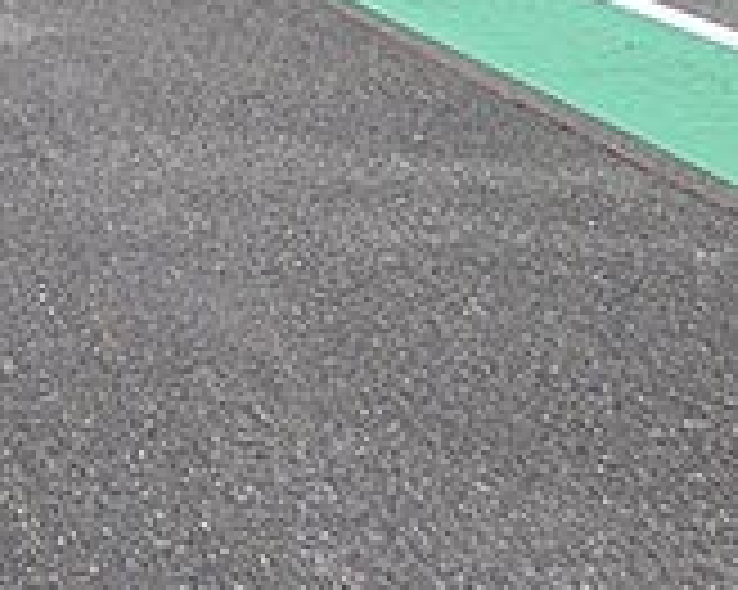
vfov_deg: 22.6
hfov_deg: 24.8
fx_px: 1091
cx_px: -459
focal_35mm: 50
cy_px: -369
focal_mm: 1.83
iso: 50
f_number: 2.2
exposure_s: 1/1160
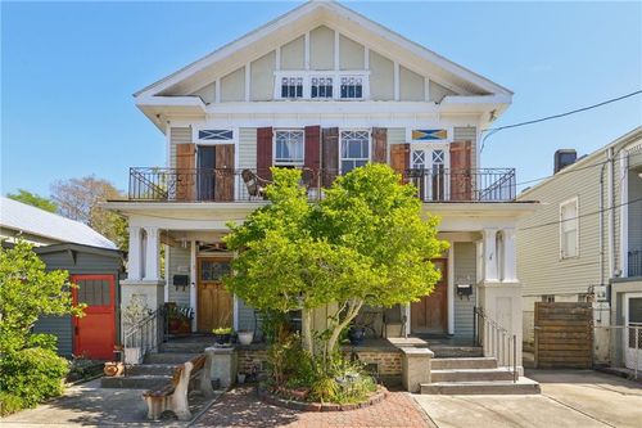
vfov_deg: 55.1
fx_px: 410
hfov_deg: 76.1
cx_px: 321
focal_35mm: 23
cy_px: 214
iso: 400
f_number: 13
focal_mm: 23
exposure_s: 1/200
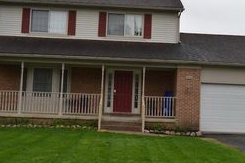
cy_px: 66
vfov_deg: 24.5
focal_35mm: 55
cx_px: 144
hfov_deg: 36.2
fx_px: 374
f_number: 5.6
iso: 100
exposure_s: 1/200
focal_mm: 18
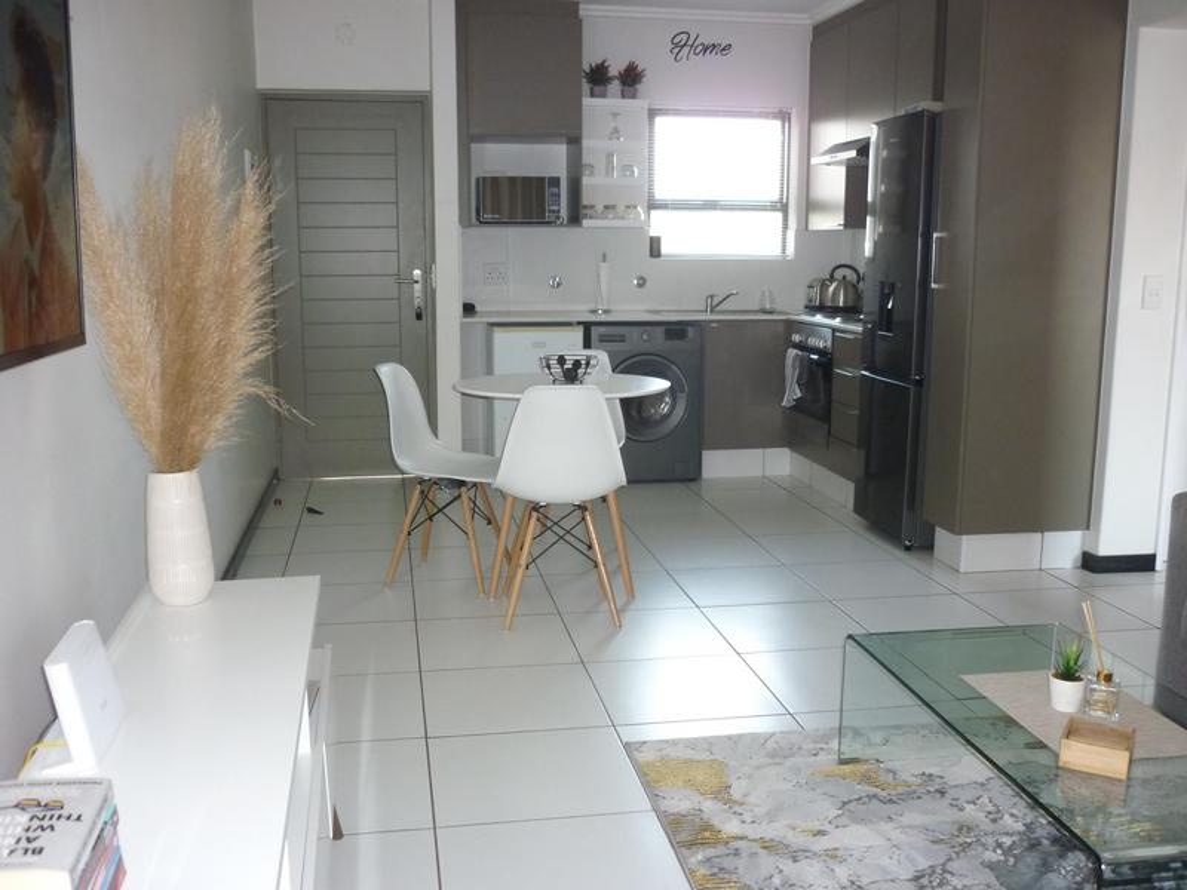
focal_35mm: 33
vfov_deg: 42.9
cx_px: 594
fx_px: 1132
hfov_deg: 55.4
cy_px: 445
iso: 200
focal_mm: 5.5
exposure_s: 1/30
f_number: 2.8
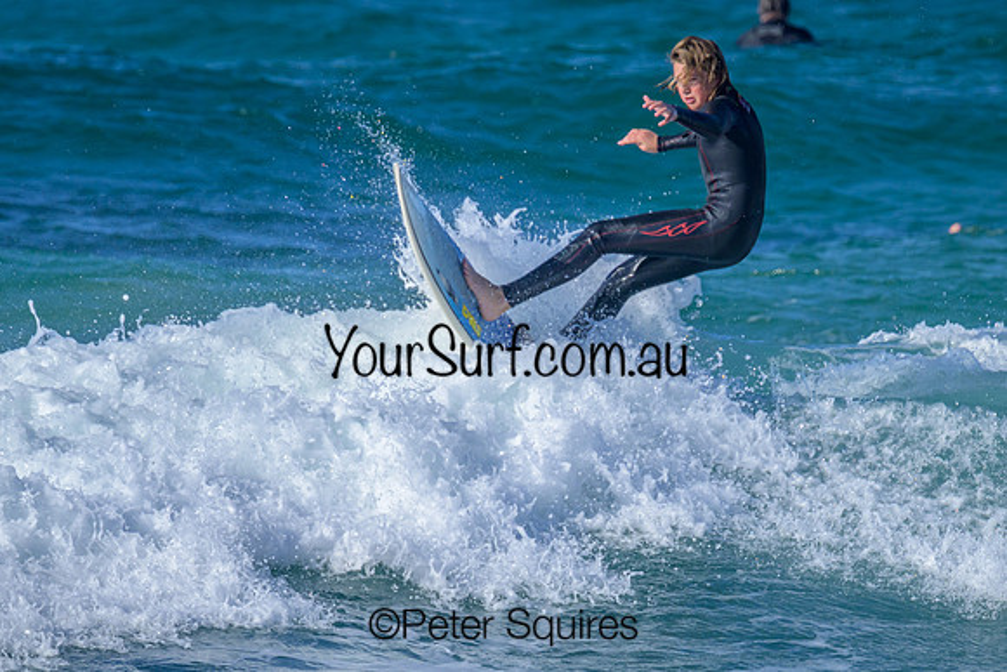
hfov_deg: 2.5
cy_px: 462
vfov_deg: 1.6
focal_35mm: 839
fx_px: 23468
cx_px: 520
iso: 900
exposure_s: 1/2000
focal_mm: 610
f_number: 11
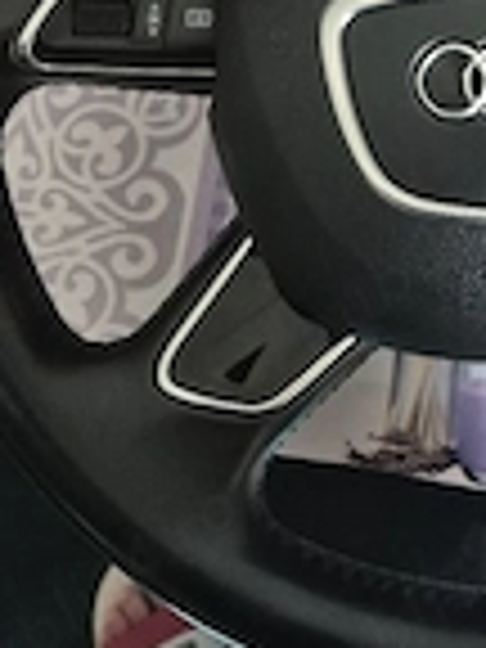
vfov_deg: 27.8
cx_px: 531
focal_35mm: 64
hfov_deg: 21.8
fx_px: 1198
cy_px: -50
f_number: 1.8
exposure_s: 1/100
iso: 1000
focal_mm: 5.4
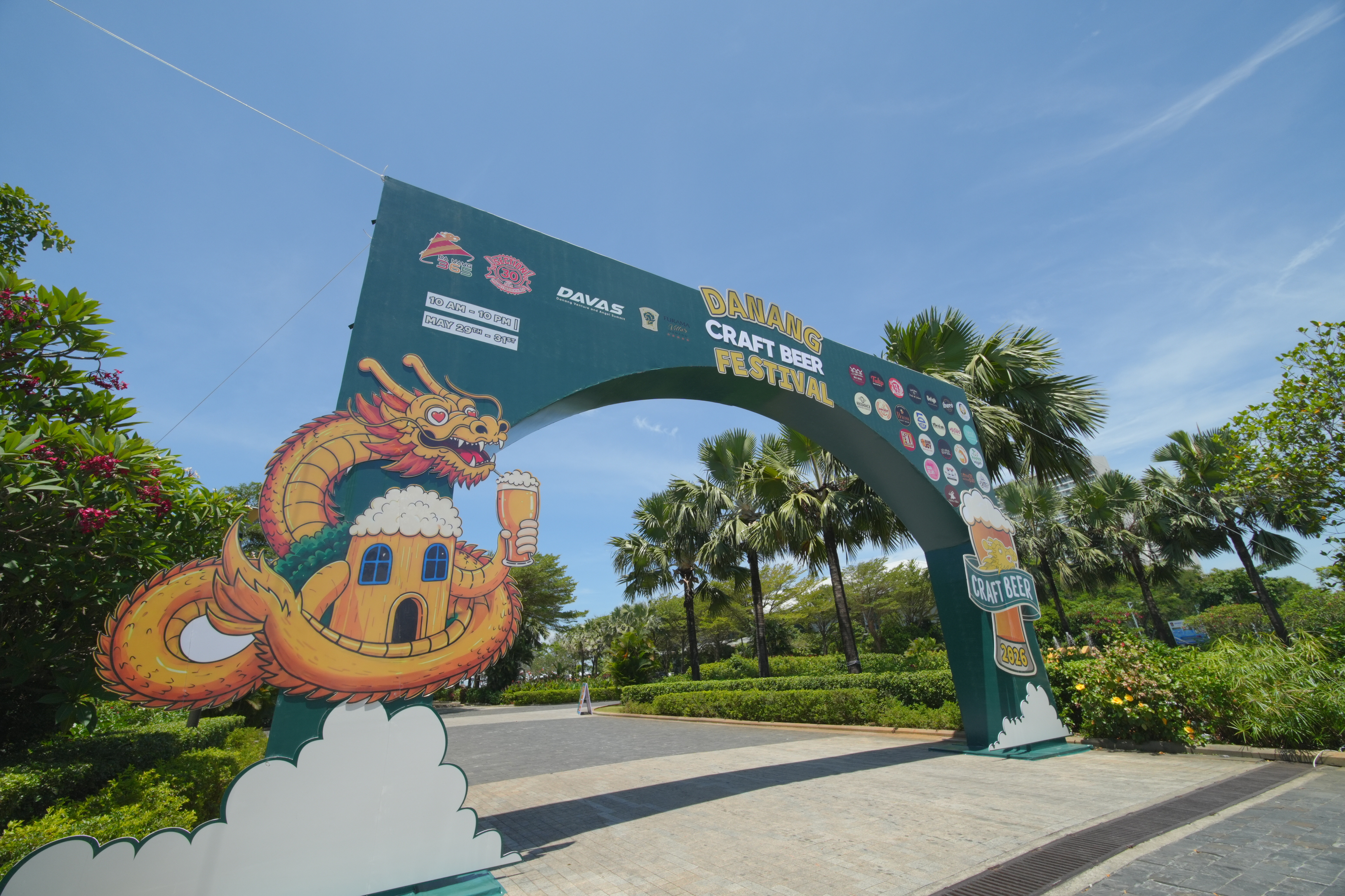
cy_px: 448
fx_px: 504
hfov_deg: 106.3
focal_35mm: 14
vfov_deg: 83.2
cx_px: 672
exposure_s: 1/1000
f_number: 5.6
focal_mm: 9
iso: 250
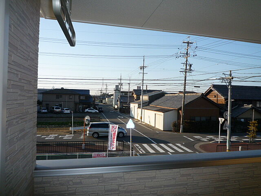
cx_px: 130
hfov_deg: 69.4
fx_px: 188
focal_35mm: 25
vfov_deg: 54.9
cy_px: 98
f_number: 4
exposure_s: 1/500
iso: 100
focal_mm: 4.4
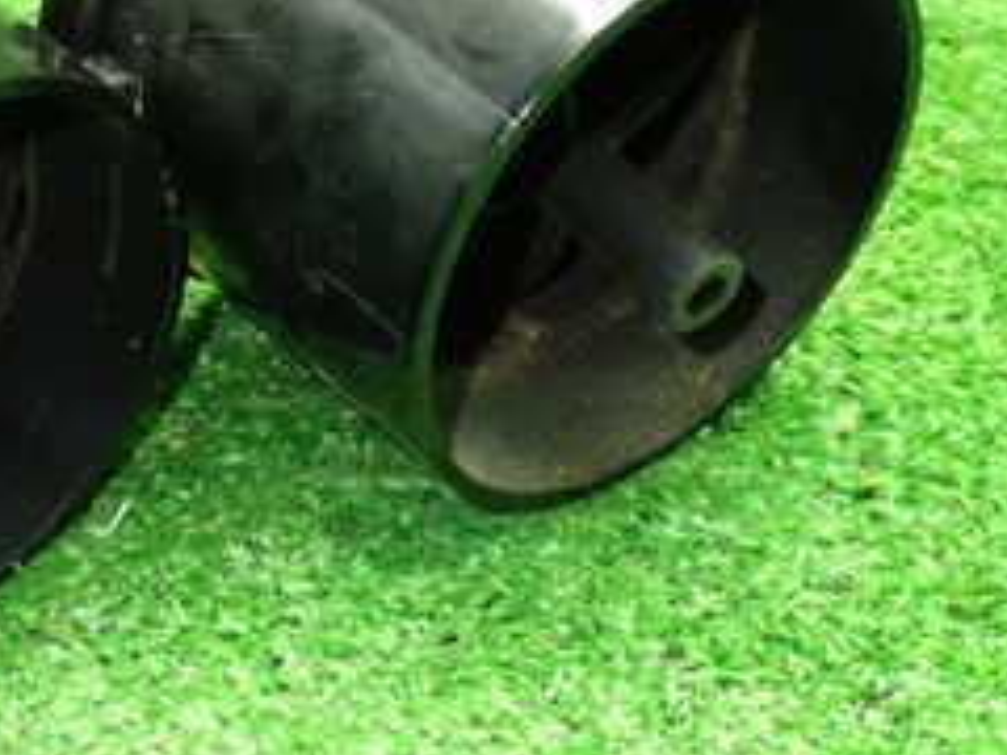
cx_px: 138
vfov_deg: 16.4
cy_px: 235
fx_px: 2618
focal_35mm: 90
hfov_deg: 21.4
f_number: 2.5
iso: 640
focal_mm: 6.37
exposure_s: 1/40
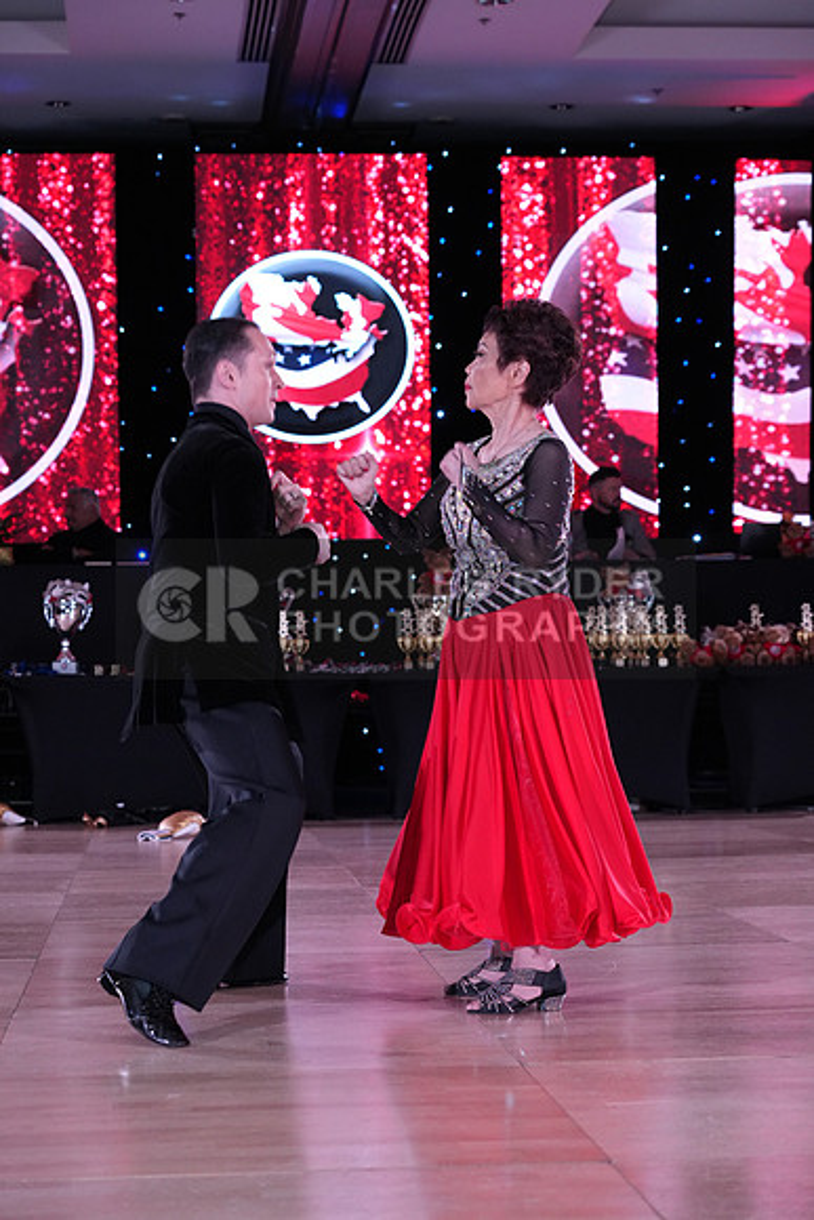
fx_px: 2474
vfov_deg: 27.7
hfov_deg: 18.7
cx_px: 407
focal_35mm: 73
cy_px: 610
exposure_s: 1/250
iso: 2500
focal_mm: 73
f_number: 5
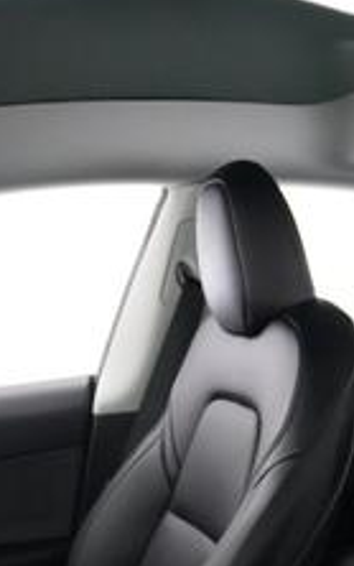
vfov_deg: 37.3
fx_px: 771
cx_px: 354
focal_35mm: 50
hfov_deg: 24.7
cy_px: 523
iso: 12800
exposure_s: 1/160
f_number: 2.8
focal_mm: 17
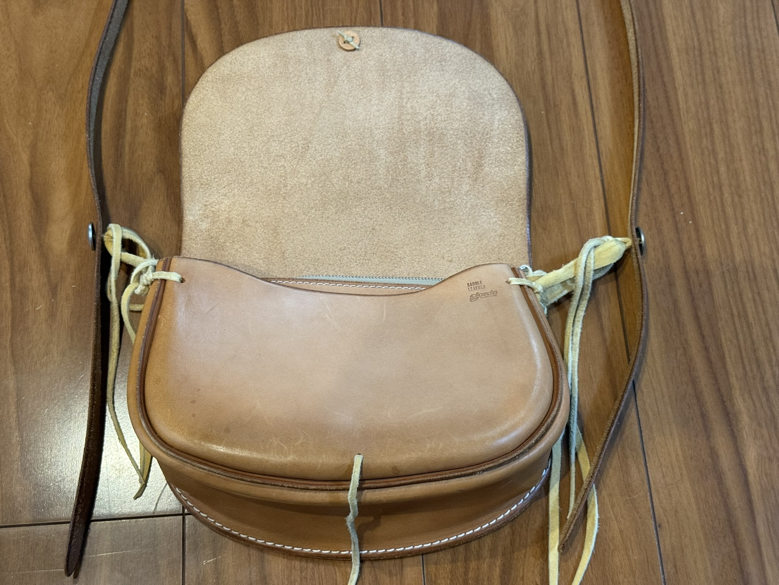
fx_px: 1080
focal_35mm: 48
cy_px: 292
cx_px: 390
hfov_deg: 39.7
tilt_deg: -69.4
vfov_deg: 30.3
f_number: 1.78
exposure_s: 1/33
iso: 200
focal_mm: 6.76
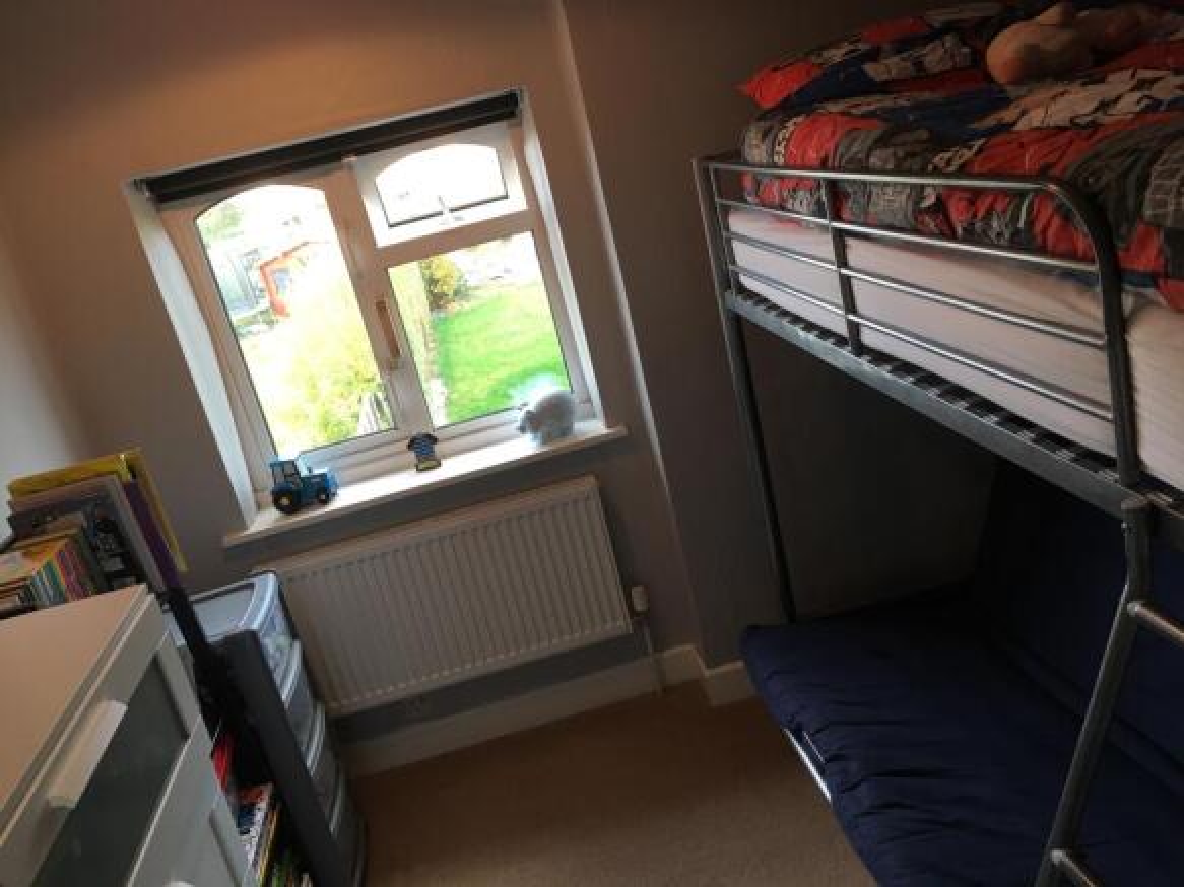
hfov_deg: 61.7
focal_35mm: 29
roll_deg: +12.8
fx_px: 992
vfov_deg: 48.2
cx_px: 592
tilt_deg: -16.8
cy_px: 444
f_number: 2.2
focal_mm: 4.15
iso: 40
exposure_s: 1/33
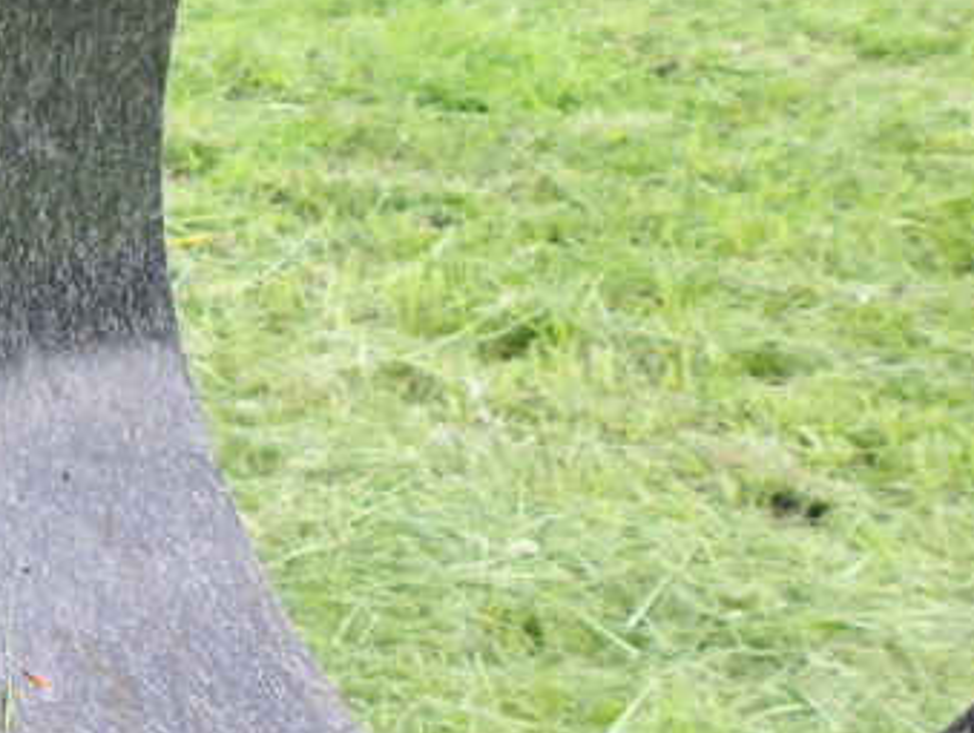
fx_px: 4281
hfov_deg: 12.1
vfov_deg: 9.8
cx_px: -707
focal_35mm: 152
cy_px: 382
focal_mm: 7.6
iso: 64
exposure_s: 1/160
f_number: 3.2
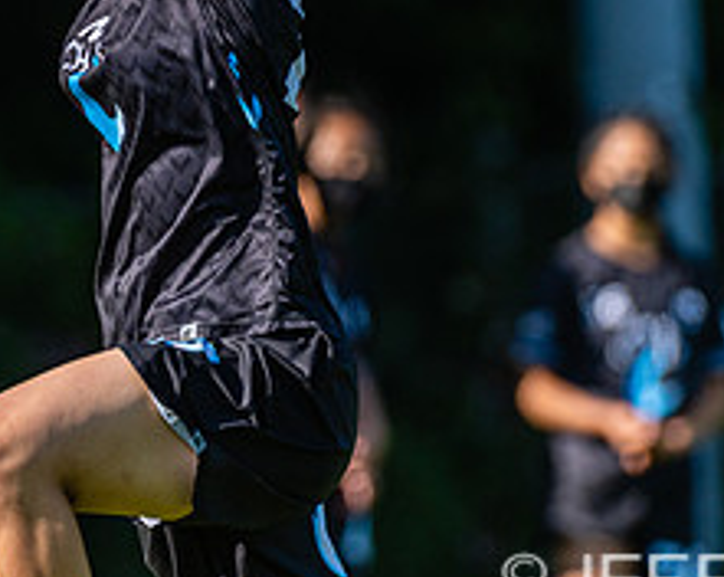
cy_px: 80
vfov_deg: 1.2
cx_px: 285
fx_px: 27721
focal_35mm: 1296
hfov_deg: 1.5
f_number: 4
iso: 100
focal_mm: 350
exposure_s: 1/1600
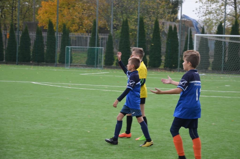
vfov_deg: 12.1
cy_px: 80
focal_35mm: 112
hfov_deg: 18.2
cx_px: 120
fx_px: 748
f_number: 5.6
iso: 400
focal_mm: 75
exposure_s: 1/125
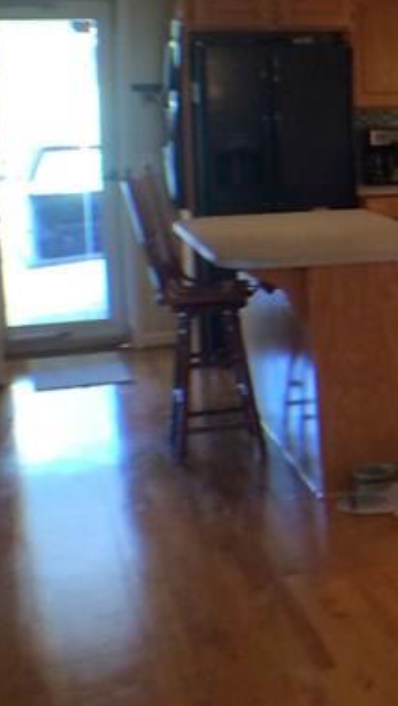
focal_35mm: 89
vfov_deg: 23.8
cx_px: 939
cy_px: 214
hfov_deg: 11.4
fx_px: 1667
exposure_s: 1/30
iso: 80
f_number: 2.2
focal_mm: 4.12
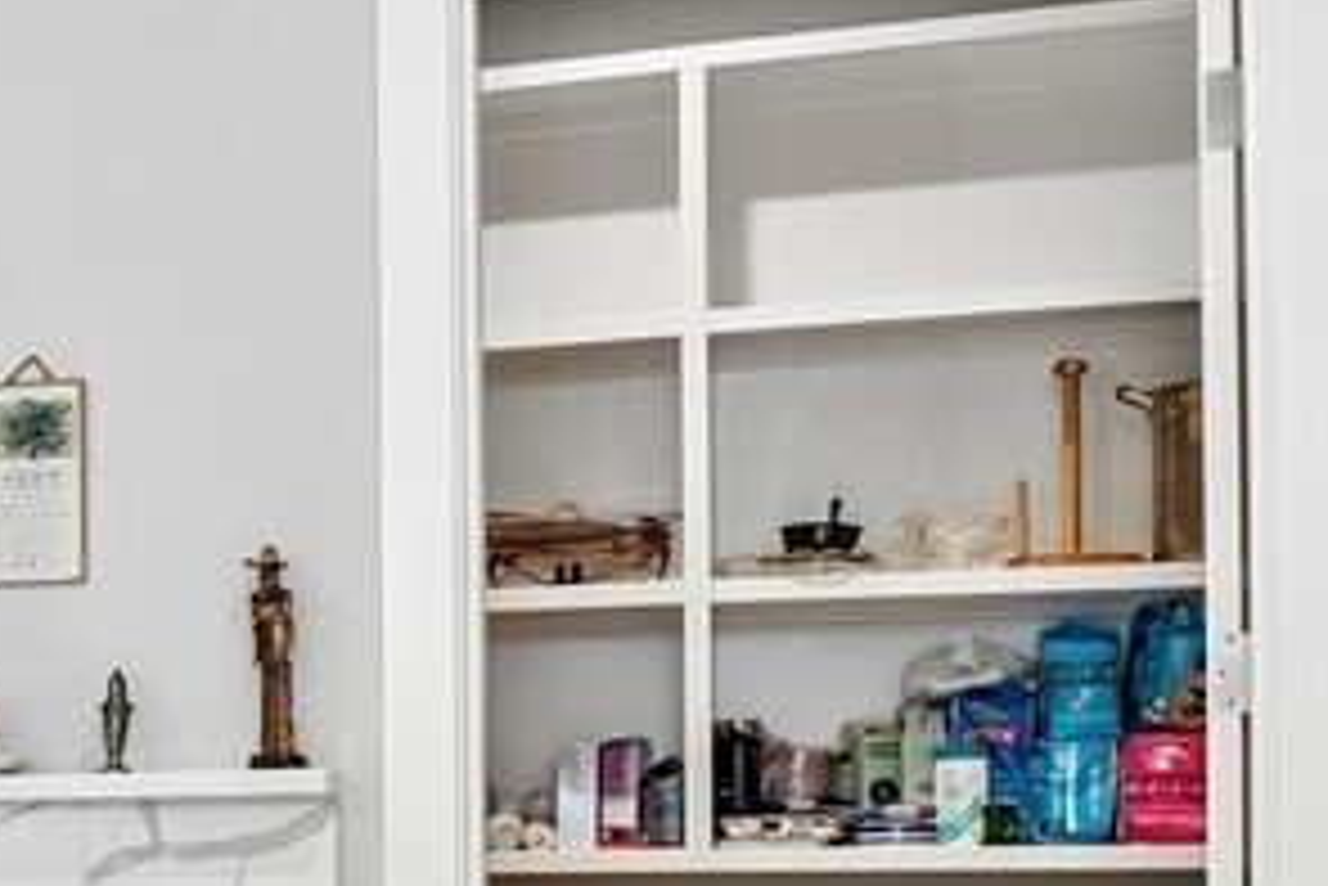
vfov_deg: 14.7
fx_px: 3395
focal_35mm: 92
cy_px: 866
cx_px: -1186
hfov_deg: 17.3
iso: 400
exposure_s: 1/13
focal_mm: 16
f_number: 8
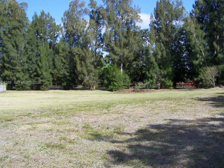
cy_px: 83
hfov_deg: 43.8
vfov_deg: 33.6
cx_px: 119
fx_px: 278
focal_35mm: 43
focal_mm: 6.3
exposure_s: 1/800
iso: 160
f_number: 4
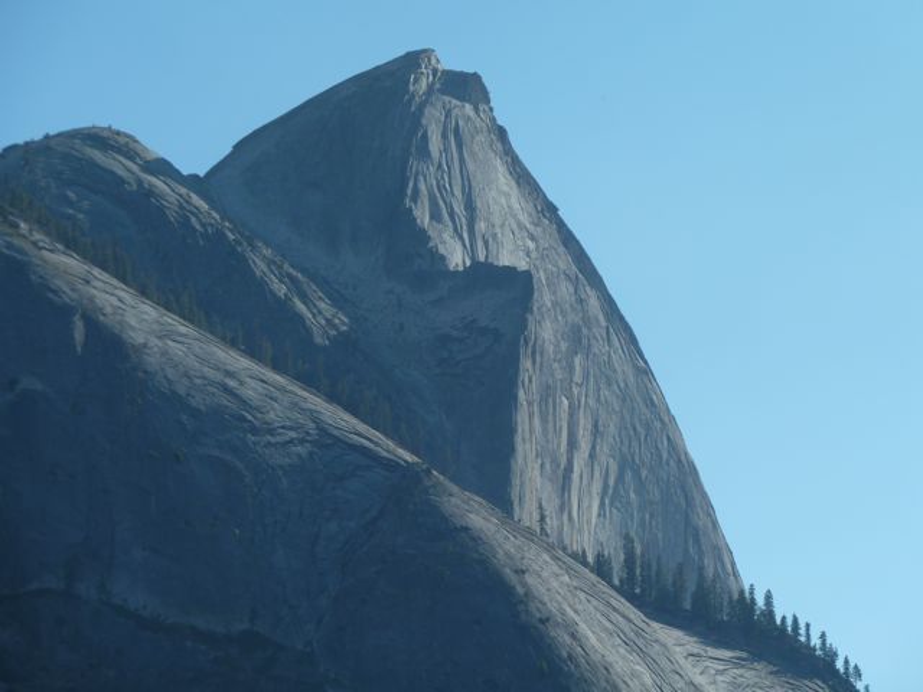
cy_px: 346
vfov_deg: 10.1
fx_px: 3920
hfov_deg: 13.4
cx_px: 462
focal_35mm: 147
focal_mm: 24.1
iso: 80
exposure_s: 1/500
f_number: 5.6
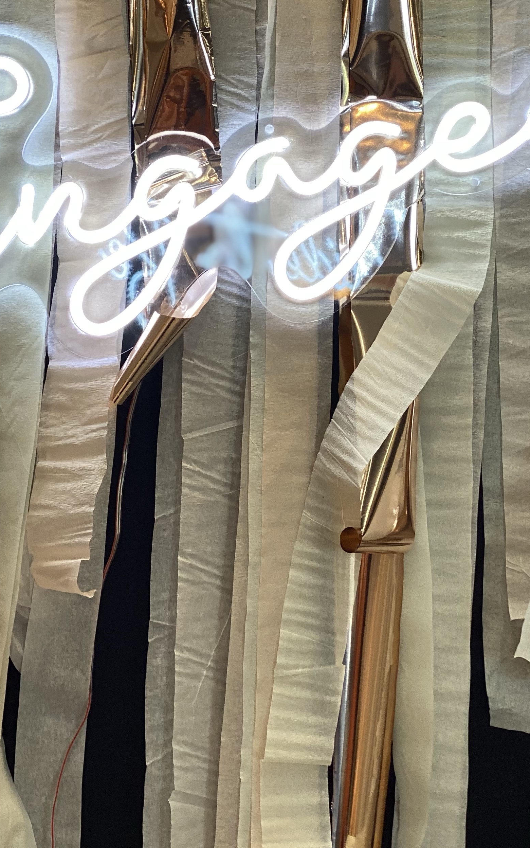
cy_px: 214
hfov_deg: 14.7
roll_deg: -0.3
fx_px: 2057
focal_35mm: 89
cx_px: 254
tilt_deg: +1.6
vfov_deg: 23.1
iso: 32
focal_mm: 6
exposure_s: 1/100
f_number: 2
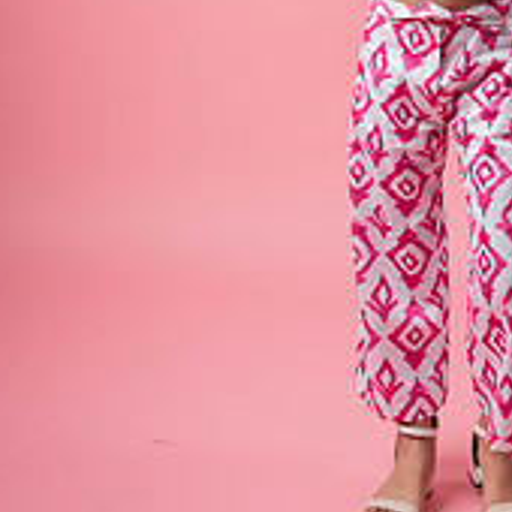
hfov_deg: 16.0
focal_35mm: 108
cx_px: 413
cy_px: -39
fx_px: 1807
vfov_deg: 15.7
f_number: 4.5
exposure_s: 1/160
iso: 64
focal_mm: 48
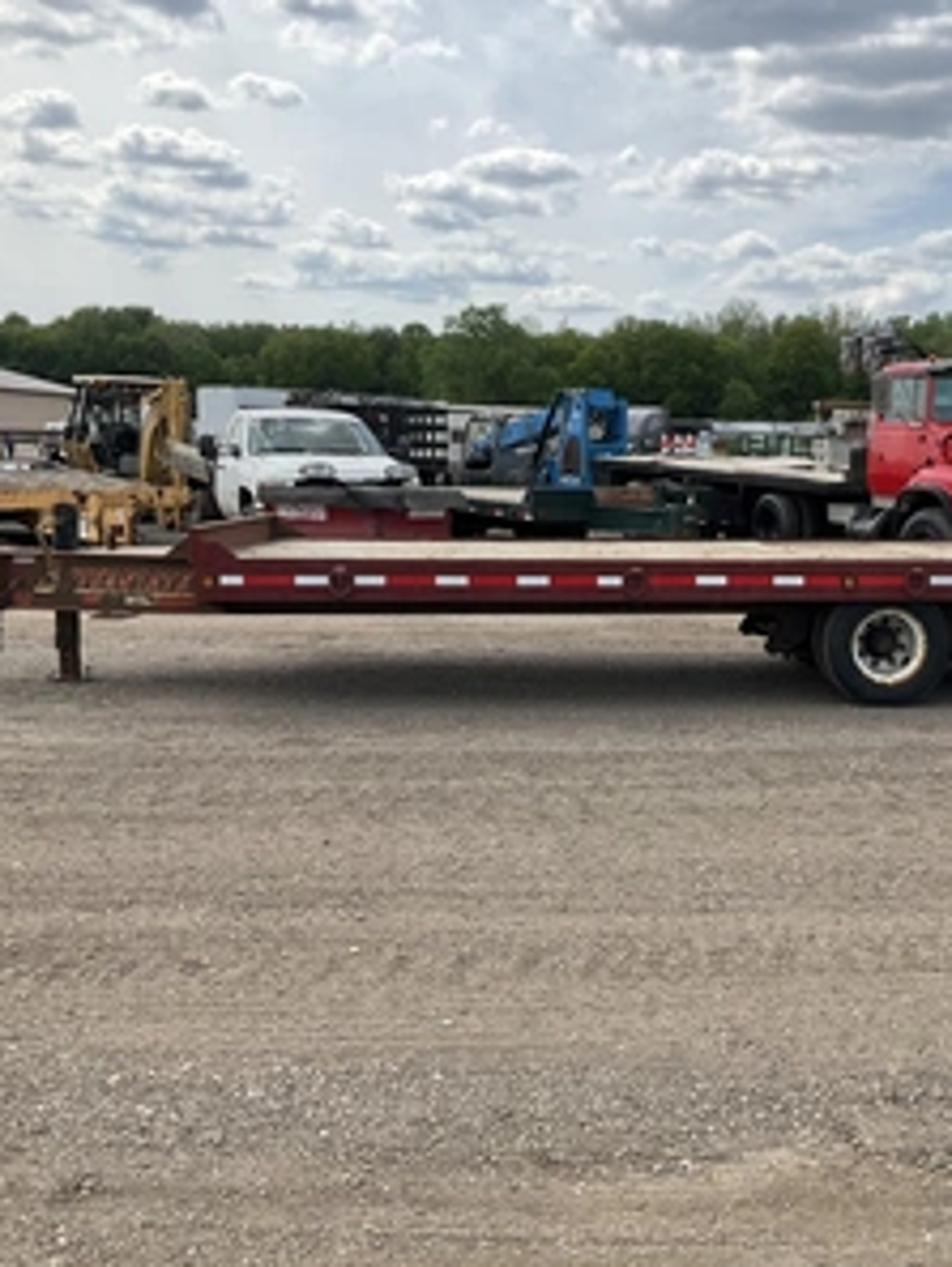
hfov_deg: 36.0
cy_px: 636
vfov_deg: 47.8
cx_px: 721
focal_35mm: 39
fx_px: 1429
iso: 25
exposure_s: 1/1730
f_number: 1.8
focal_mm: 3
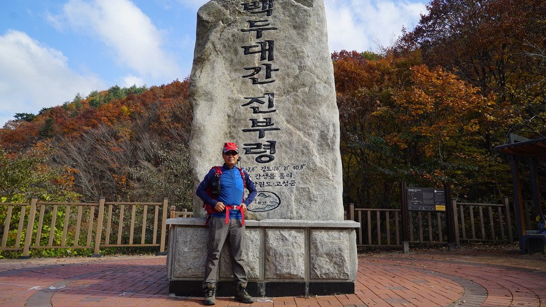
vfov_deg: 44.3
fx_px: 376
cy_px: 136
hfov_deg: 71.9
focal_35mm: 26
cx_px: 268
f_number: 11
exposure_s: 1/80
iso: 100
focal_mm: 24
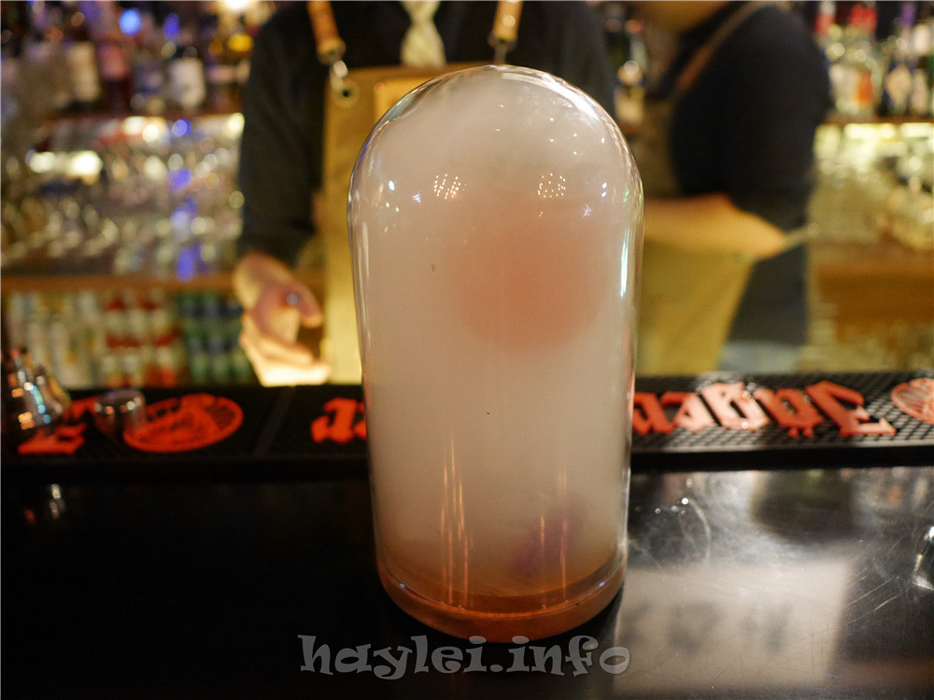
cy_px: 350
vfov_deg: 46.8
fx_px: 809
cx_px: 467
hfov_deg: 60.0
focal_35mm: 30
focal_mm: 15
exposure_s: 1/30
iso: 3200
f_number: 1.7
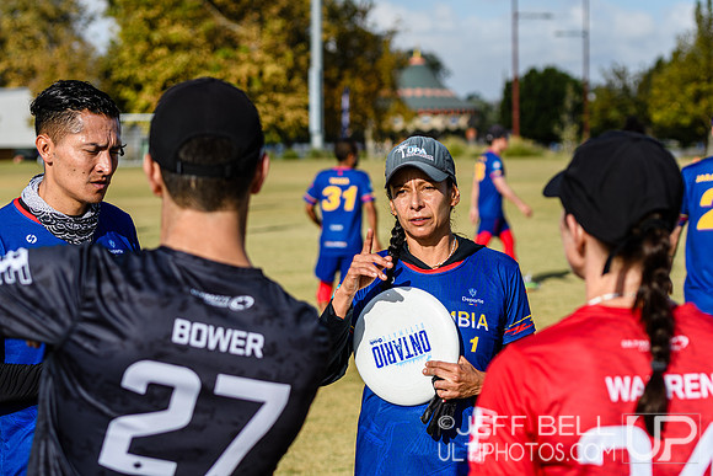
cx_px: 356
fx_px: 2080
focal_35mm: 105
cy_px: 238
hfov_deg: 19.5
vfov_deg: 13.0
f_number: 4
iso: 100
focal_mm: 70
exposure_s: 1/1250
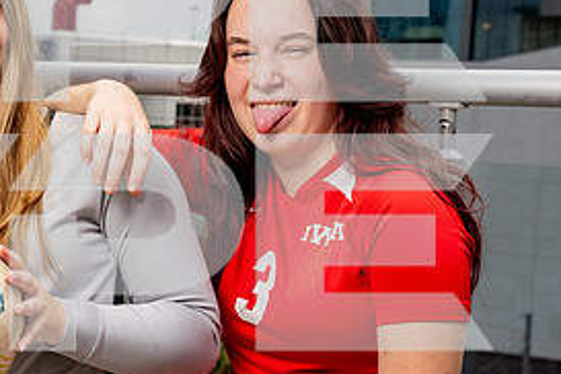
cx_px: 4
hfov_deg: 16.5
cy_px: 241
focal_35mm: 122
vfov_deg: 11.2
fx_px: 1901
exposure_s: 1/500
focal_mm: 52
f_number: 7.1
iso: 100
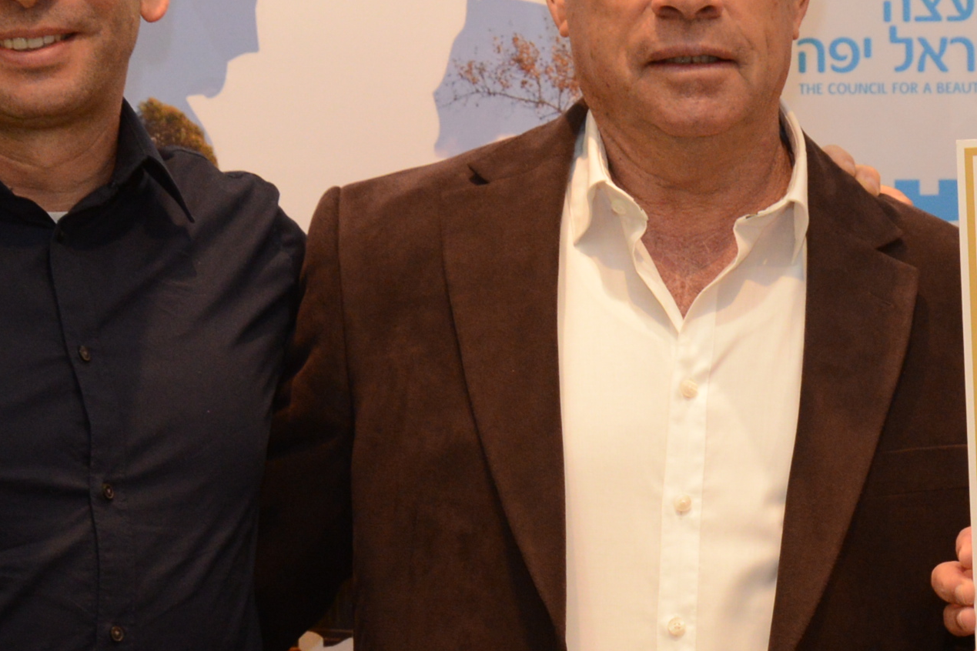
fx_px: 4342
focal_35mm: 160
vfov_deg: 8.5
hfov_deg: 12.7
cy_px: 627
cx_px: 1009
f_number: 5
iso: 1600
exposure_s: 1/60
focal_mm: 45
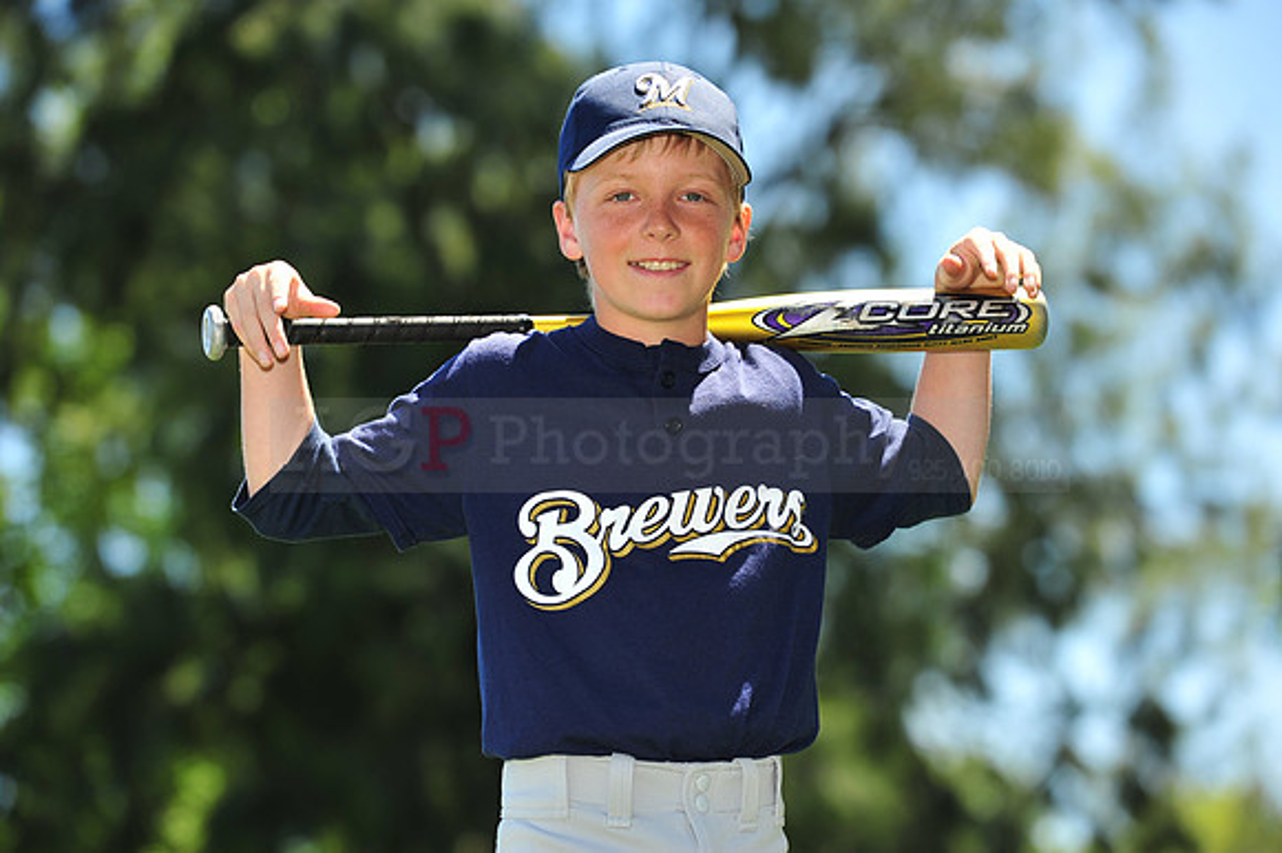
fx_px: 5338
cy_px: 426
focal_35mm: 150
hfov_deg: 13.7
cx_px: 641
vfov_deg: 9.1
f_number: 4
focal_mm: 150
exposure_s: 1/800
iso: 200
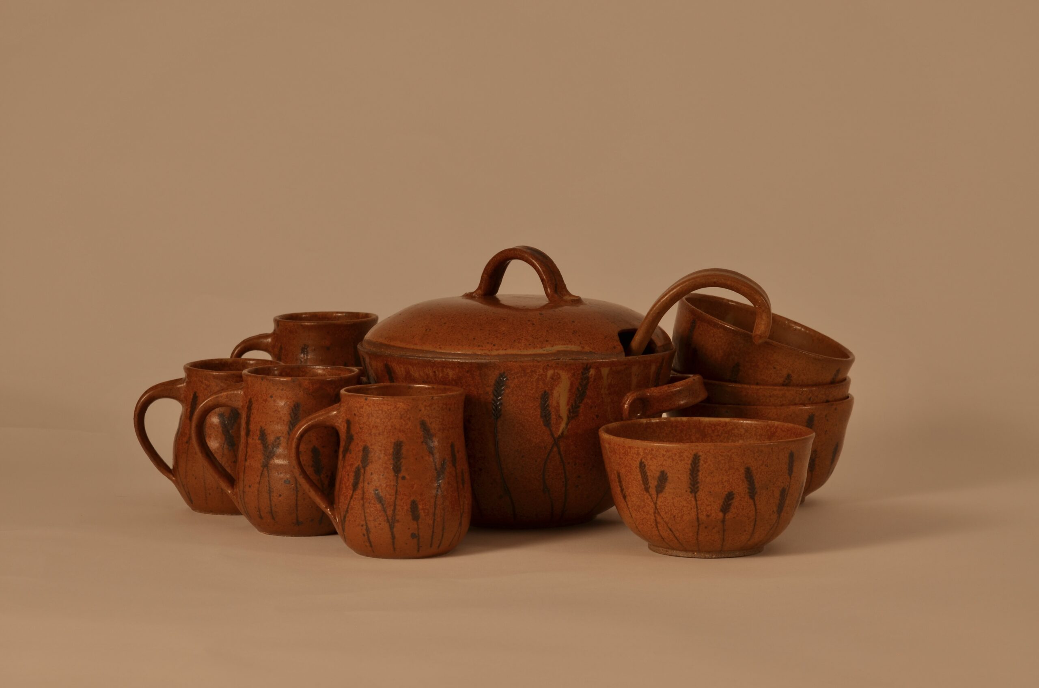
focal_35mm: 82
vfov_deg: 16.5
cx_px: 520
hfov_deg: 24.7
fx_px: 2376
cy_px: 344
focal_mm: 55
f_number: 11
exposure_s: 1/15
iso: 100
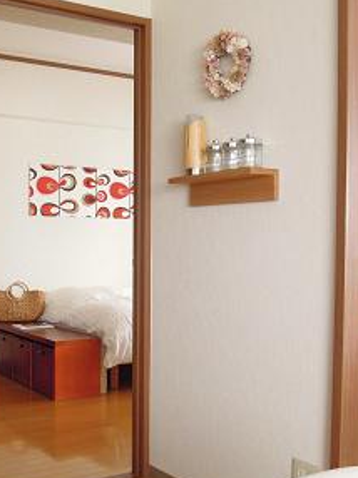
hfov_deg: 29.4
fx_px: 677
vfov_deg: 38.9
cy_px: 272
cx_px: 122
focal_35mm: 49
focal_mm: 6.3
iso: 400
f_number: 4.5
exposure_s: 1/13
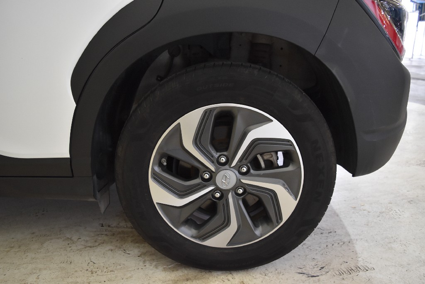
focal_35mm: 27
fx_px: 319
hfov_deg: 67.4
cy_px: 142
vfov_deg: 48.0
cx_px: 212
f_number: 3.5
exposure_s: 1/60
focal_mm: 18
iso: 1250
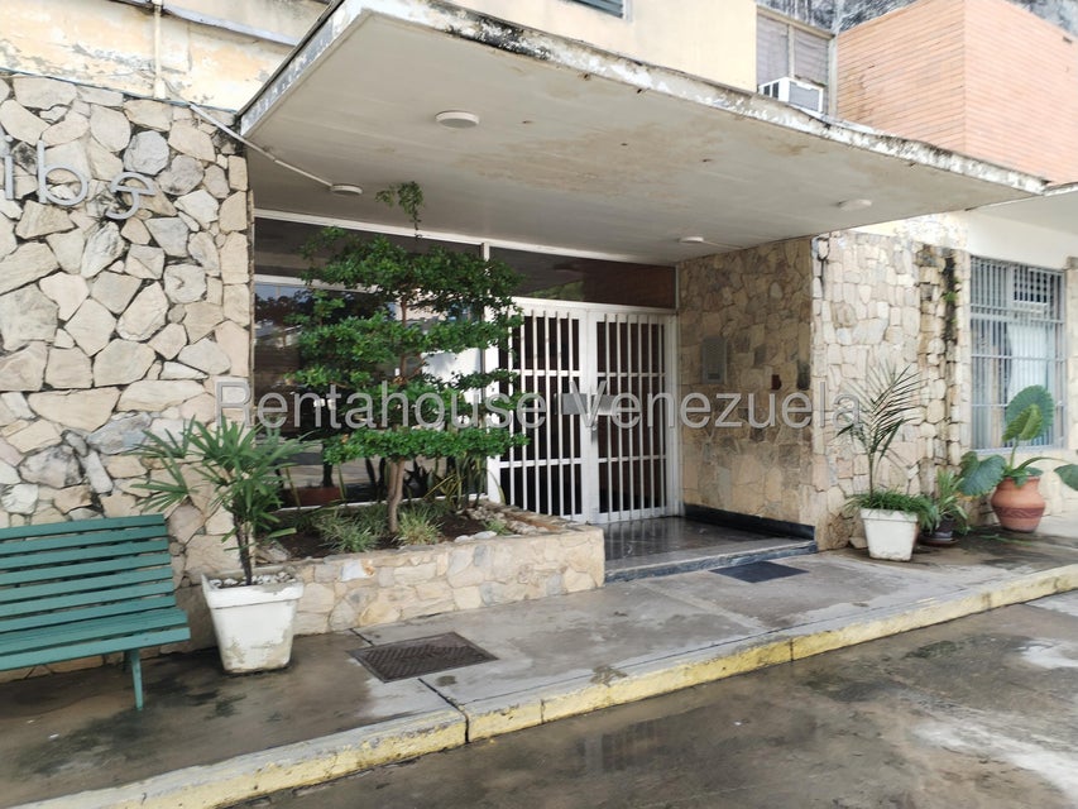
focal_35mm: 29
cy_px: 404
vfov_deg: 48.2
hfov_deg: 61.7
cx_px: 539
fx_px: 903
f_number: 1.8
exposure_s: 1/177
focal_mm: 4.75
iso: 100
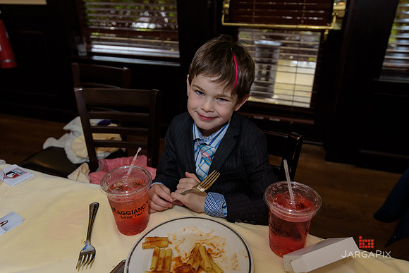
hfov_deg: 67.4
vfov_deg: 48.0
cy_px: 136
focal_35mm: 27
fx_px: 307
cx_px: 204
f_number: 4
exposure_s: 1/125
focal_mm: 27
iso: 800
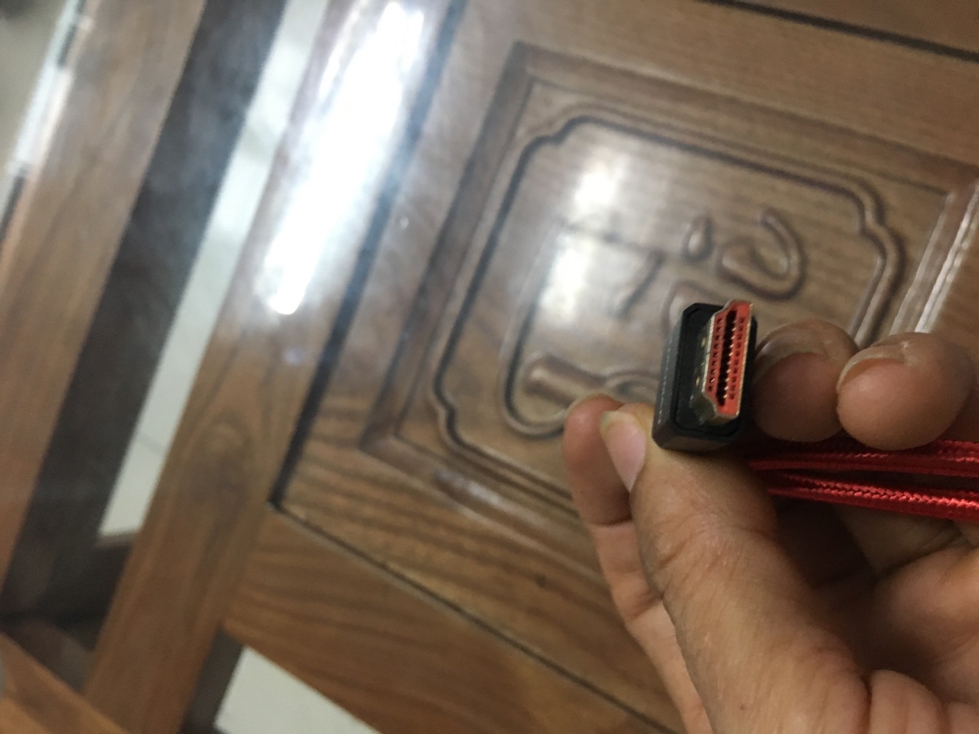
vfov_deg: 48.2
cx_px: 490
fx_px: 820
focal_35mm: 29
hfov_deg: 61.7
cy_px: 367
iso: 200
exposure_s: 1/20
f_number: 2.2
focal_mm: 4.15
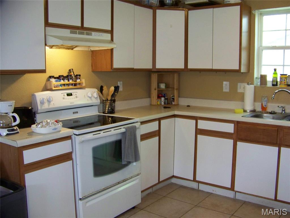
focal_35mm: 36
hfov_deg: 51.4
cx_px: 145
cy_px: 109
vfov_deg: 39.7
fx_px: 302
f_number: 2.8
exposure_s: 1/30
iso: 200
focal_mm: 5.85
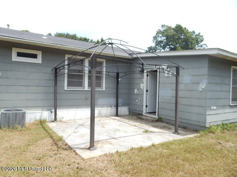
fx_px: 171
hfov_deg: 69.4
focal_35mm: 25
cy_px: 88
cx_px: 118
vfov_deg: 54.9
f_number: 3.7
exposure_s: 1/640
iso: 125
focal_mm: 4.5
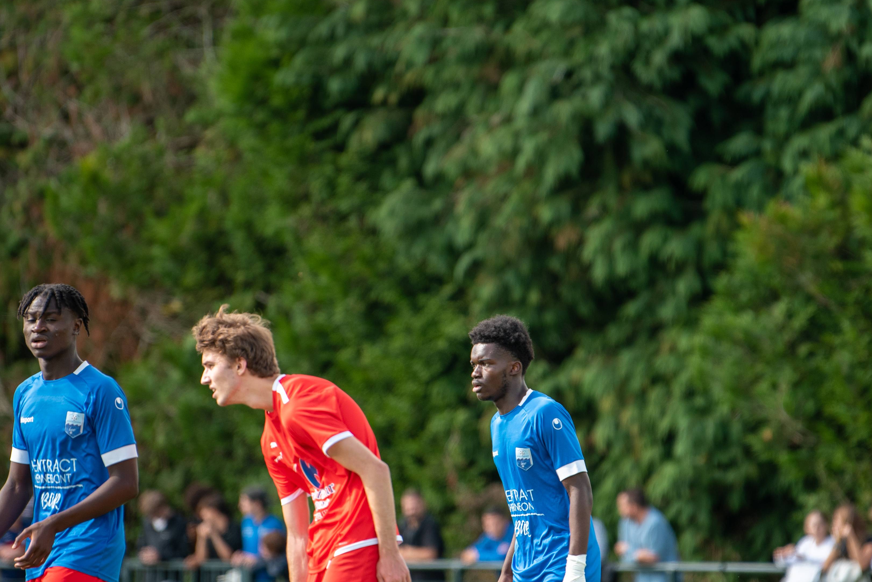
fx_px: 8990
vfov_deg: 3.7
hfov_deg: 5.6
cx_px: 504
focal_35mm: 371
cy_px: 323
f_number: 2.8
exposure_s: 1/1000
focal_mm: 200
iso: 200
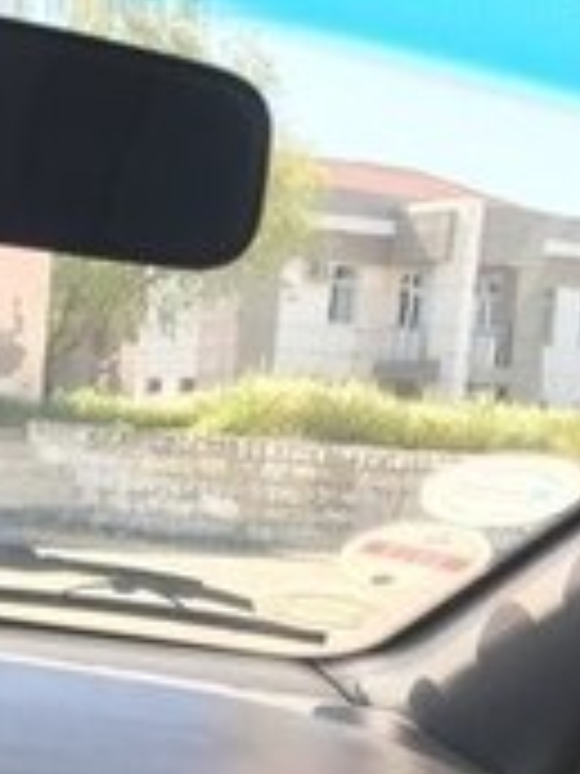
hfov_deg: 12.3
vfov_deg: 16.4
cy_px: 1100
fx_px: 2480
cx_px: -436
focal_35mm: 111
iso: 32
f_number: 2.2
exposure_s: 1/314
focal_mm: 4.15
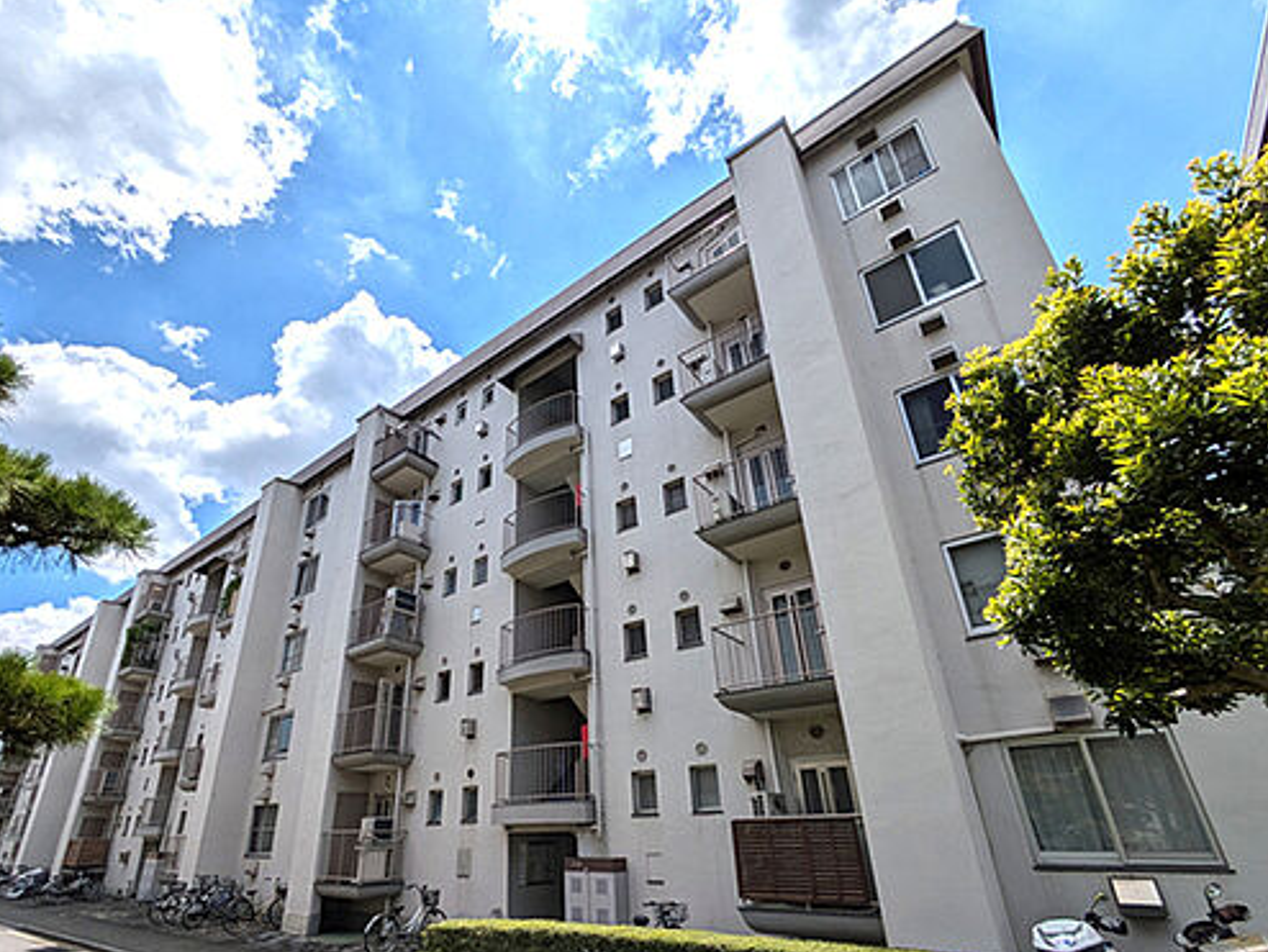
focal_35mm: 17
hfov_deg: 90.6
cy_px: 570
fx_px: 623
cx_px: 560
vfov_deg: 74.0
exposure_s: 1/6024
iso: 49
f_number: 2.2
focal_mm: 1.83
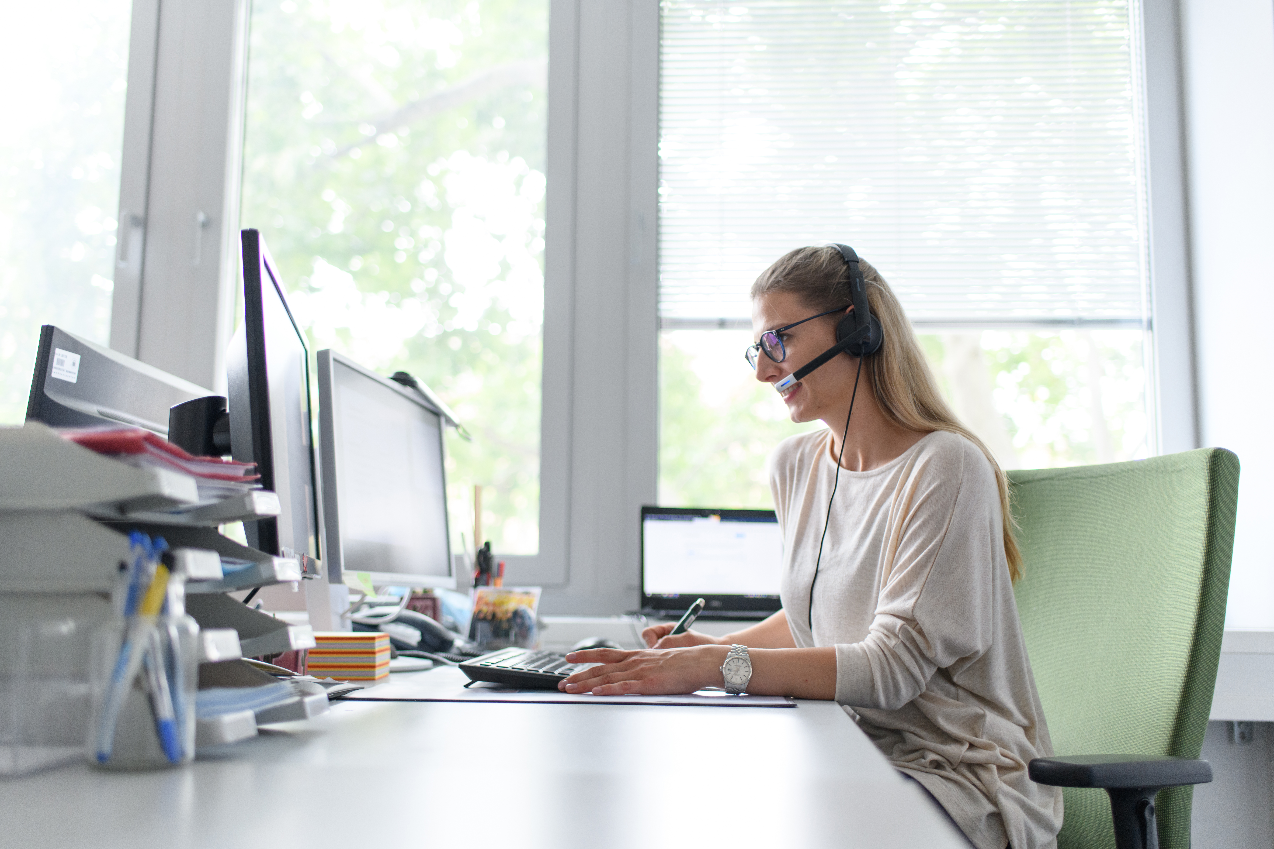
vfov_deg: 37.9
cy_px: 424
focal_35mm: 35
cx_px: 637
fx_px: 1239
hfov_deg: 54.4
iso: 640
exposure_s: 1/250
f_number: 1.8
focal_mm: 35
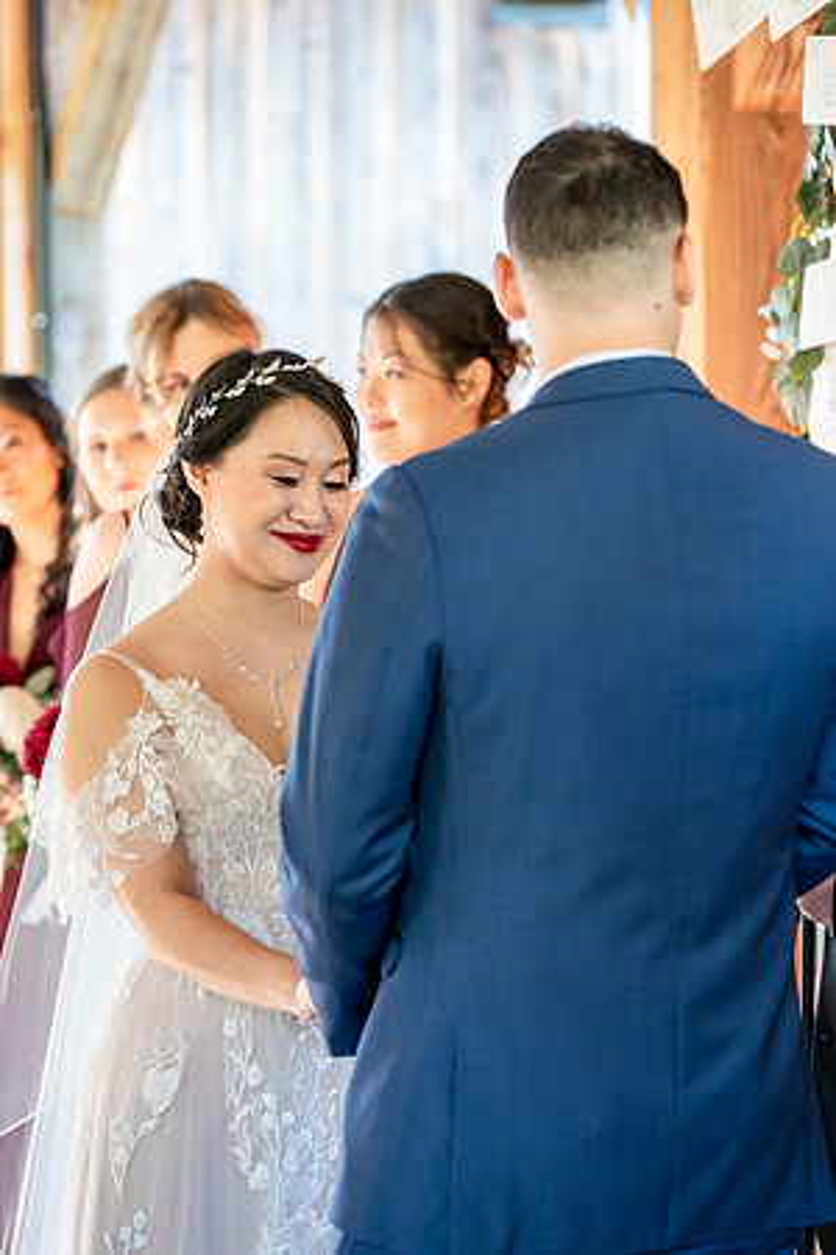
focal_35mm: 128
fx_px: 4458
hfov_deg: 10.7
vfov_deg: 16.0
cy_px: 628
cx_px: 418
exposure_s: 1/200
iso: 2000
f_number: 4
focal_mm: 128
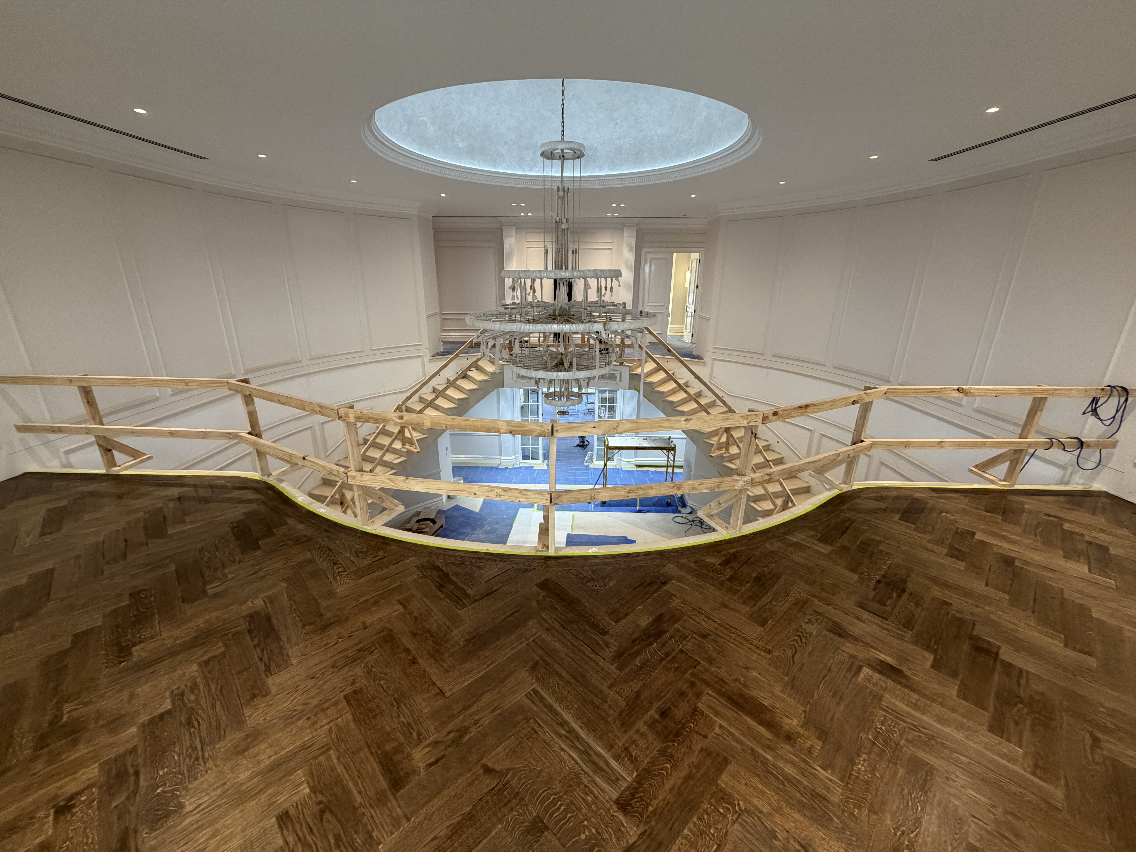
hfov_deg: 102.1
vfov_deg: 85.7
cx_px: 568
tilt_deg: -18.6
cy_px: 426
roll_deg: +0.0
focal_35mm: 14
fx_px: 459
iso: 320
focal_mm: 2.22
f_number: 2.2
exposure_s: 1/100
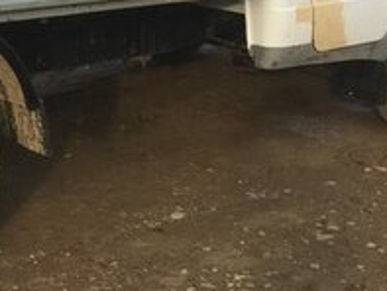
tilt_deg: -4.5
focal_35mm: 97
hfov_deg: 19.3
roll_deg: +0.2
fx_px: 1085
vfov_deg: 14.5
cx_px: -45
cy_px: -105
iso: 25
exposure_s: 1/587
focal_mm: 4.15
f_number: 2.2
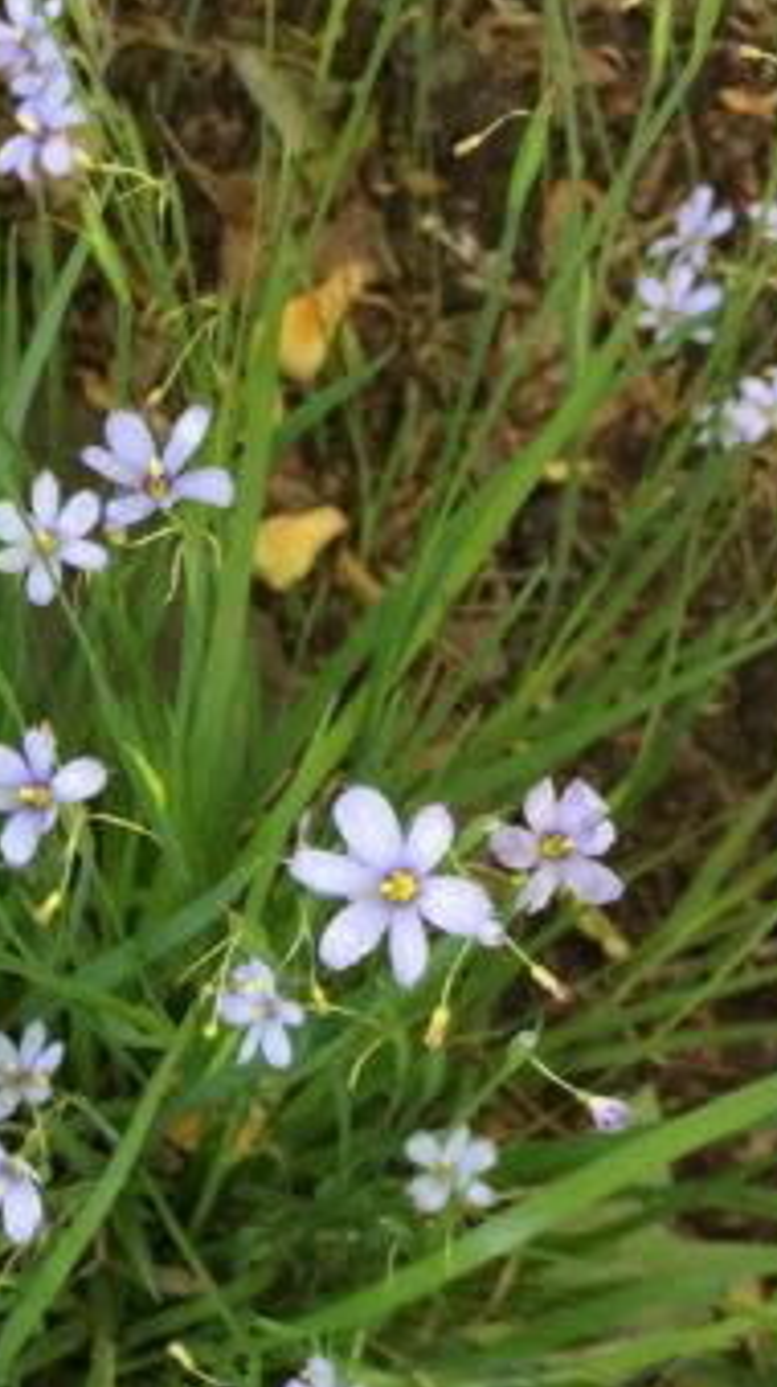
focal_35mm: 56
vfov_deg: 36.5
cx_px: -74
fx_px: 2057
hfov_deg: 20.4
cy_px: 1015
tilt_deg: -70.6
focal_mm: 4.15
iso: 32
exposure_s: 1/15
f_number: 2.2
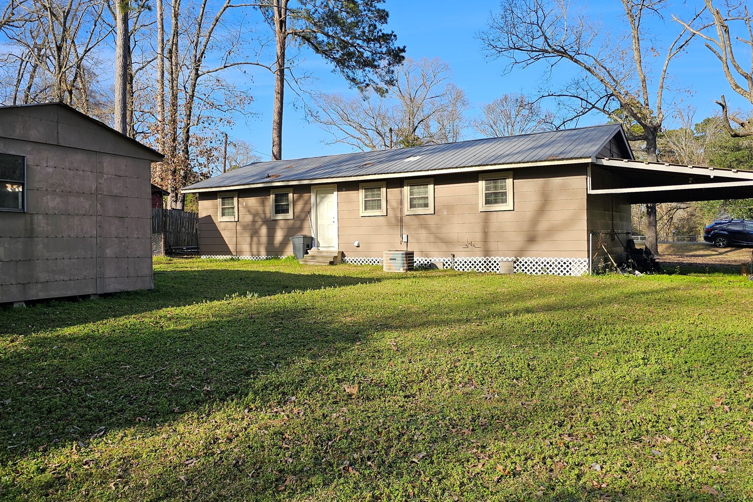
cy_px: 236
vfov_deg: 43.6
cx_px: 348
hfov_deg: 61.8
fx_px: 628
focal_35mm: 30
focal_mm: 6.3
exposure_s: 1/528
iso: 10
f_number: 1.7
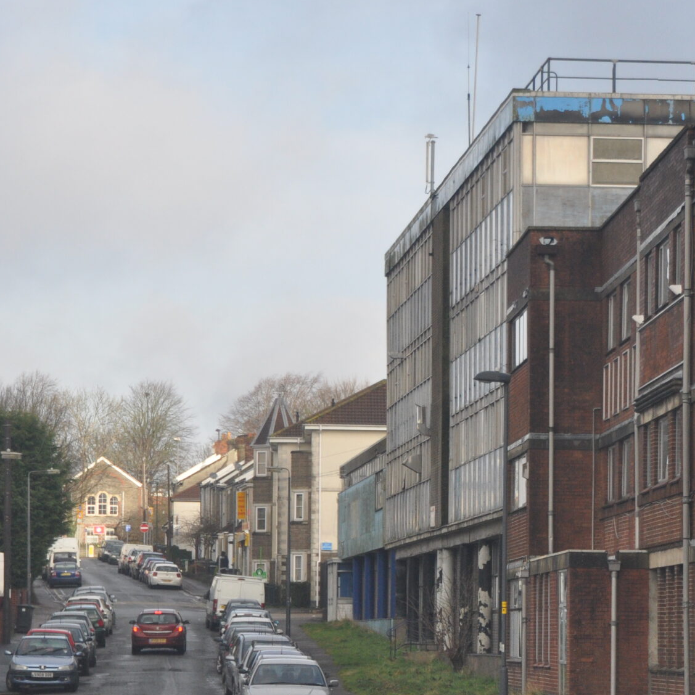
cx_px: 636
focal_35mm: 188
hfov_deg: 9.3
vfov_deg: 9.3
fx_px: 4270
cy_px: 433
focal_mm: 65
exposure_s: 1/1000
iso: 720
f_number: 5
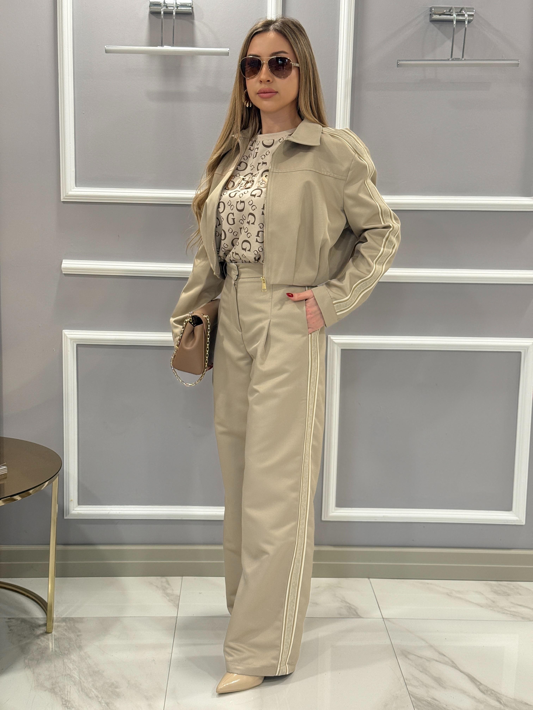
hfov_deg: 30.3
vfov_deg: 39.7
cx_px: 266
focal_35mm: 48
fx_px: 985
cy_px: 355
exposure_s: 1/50
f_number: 1.78
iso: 100
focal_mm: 6.76
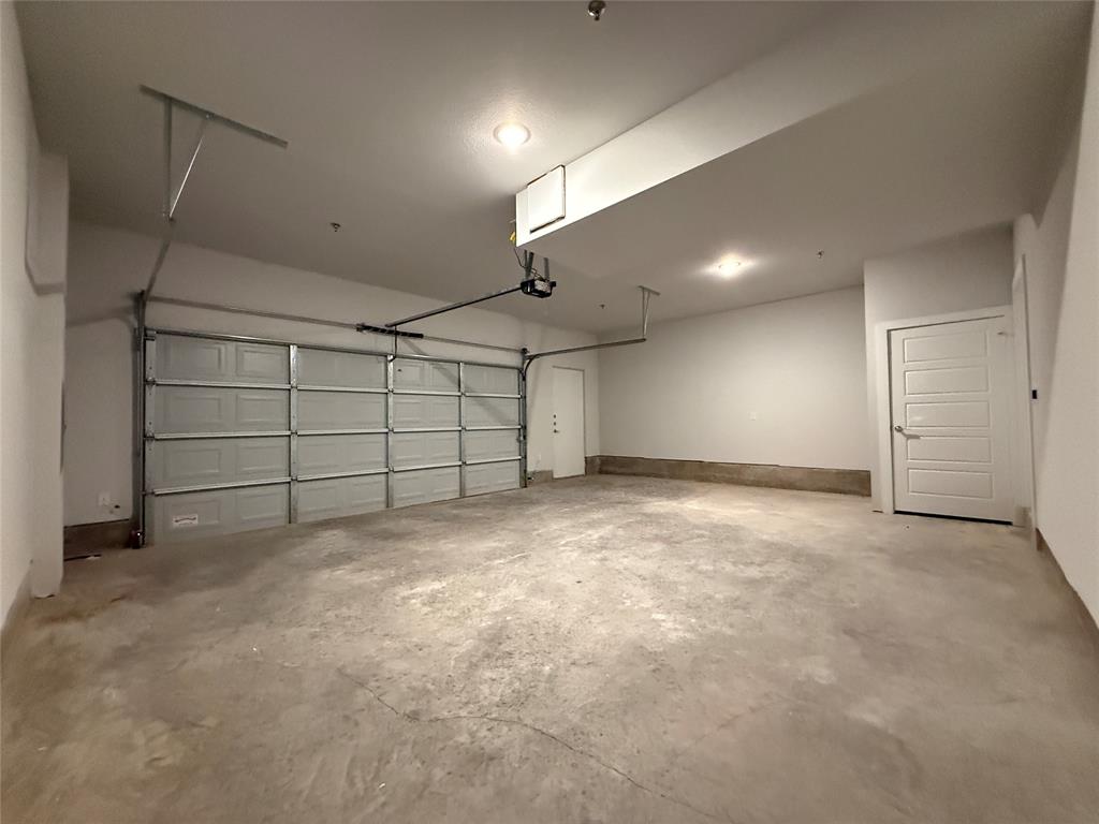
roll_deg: +0.7
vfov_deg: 85.7
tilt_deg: +1.8
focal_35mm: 14
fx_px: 444
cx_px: 550
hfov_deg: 102.1
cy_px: 412
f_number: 2.2
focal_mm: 2.22
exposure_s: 1/60
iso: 1000
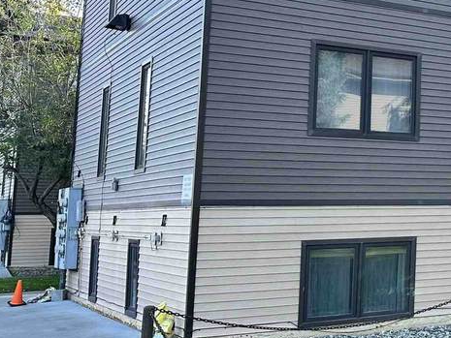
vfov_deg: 22.1
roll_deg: +0.7
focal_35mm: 66
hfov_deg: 25.2
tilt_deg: +7.7
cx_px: 595
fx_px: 860
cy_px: 87
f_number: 1.78
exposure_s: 1/521
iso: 80
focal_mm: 6.86
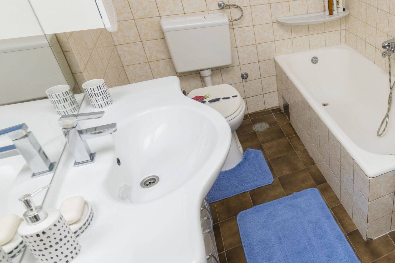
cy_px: 96
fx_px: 307
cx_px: 342
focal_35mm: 28
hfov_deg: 57.8
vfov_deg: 45.9
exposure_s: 1/160
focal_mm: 10
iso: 100
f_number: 8
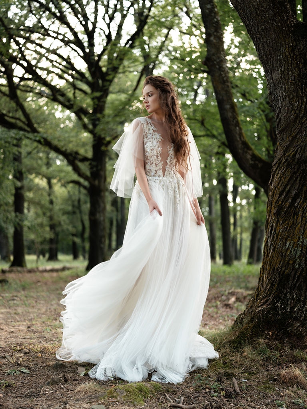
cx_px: 154
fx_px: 591
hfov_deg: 29.1
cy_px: 204
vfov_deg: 38.2
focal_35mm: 50
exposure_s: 1/320
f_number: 2.8
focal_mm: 63
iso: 800
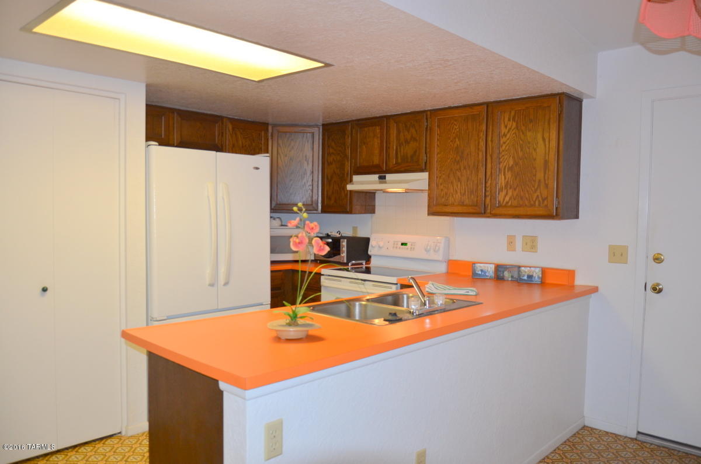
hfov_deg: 67.5
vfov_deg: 47.7
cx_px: 350
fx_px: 525
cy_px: 232
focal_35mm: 27
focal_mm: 18
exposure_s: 1/80
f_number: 3.5
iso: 400
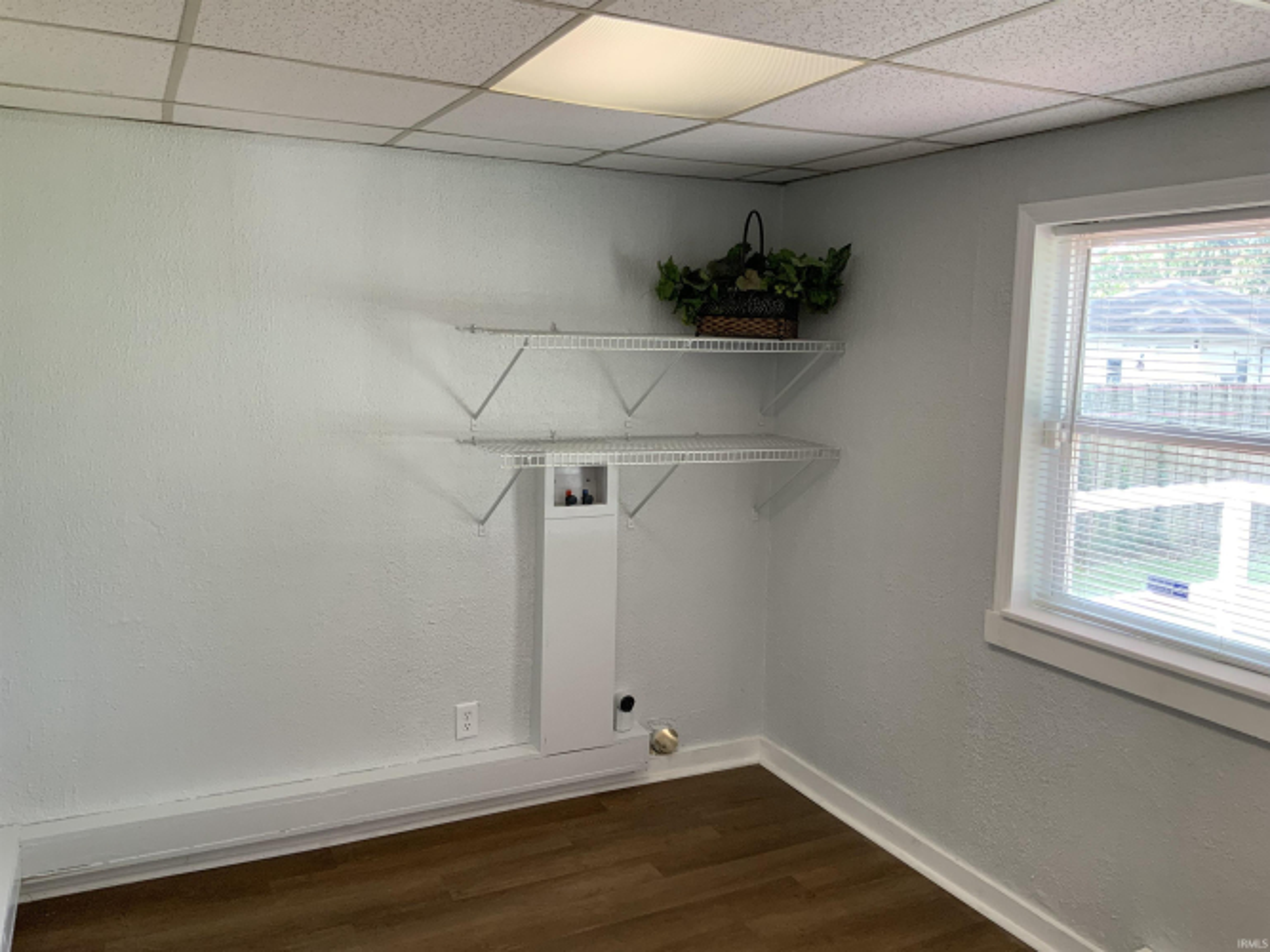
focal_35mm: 29
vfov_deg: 48.2
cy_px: 476
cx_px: 635
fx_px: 1064
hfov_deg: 61.7
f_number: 1.8
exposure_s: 1/60
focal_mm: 3
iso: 64
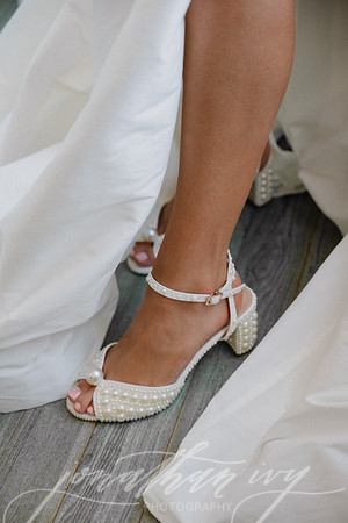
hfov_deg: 19.5
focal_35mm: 70
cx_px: 174
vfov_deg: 28.8
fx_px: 1015
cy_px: 262
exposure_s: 1/400
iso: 2500
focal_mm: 70
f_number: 3.2
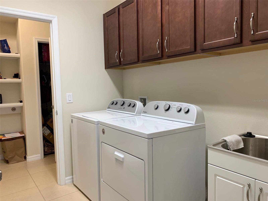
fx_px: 201
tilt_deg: -5.0
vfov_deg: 53.1
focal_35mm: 26
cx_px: 134
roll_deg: +1.3
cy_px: 100
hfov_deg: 67.3
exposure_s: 1/60
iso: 100
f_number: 1.8
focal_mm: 4.25
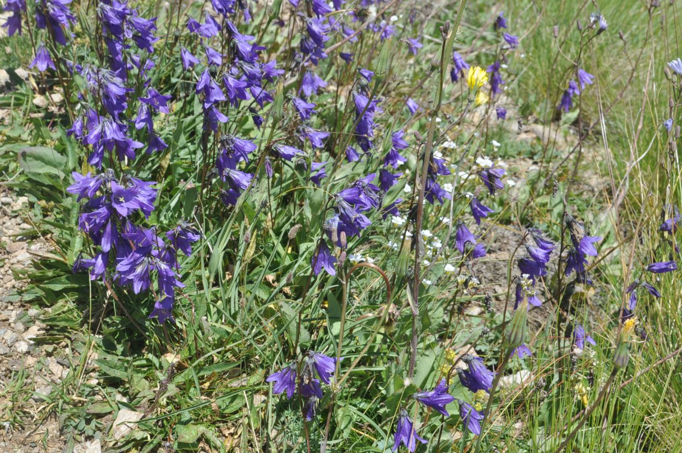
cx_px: 341
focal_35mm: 68
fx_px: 1277
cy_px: 226
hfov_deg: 29.9
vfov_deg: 20.1
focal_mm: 45
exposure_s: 1/200
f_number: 11
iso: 200
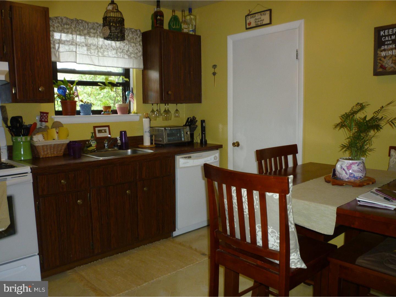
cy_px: 148
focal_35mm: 29
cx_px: 198
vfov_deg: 48.2
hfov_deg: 61.7
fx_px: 332
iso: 125
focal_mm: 5.2
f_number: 3.3
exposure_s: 1/30
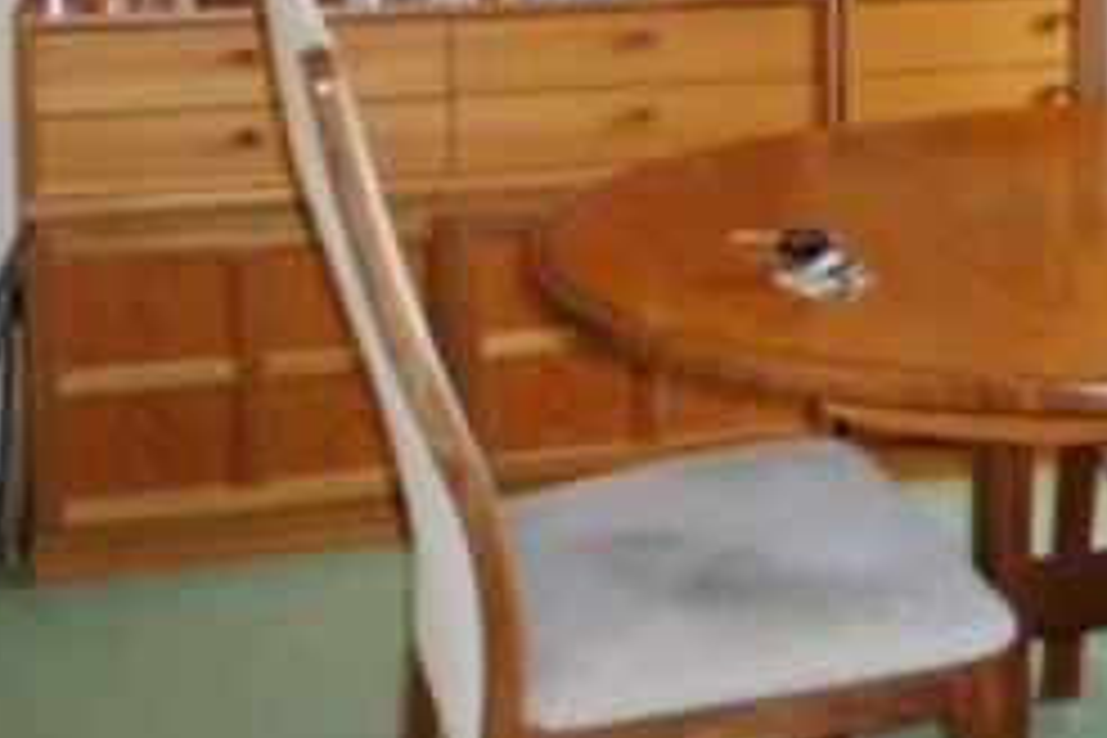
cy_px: -119
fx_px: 2275
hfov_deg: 25.0
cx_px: 1276
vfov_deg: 17.6
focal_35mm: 74
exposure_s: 1/30
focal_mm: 5
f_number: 3.4
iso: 250
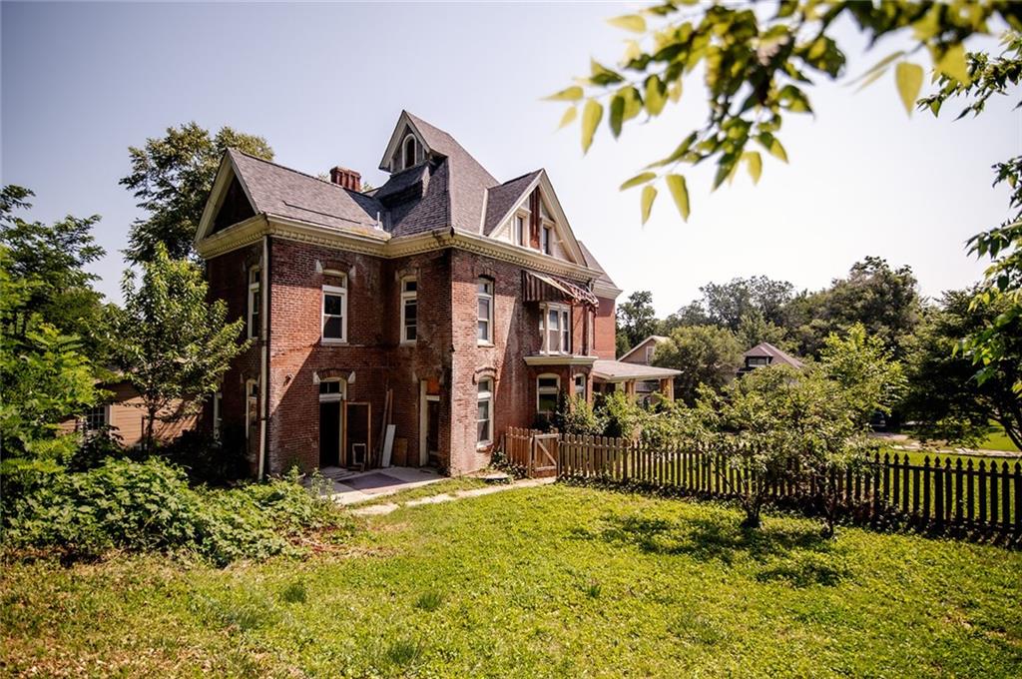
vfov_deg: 73.6
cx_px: 511
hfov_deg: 96.8
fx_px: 454
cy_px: 340
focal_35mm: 16
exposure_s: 1/6400
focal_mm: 16
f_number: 2.8
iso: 100
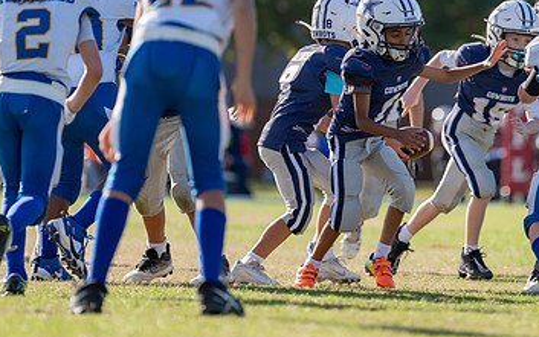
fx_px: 6643
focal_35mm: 452
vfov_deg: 2.9
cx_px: 371
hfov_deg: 4.6
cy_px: 74
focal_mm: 200
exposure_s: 1/1600
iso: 125
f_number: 2.8
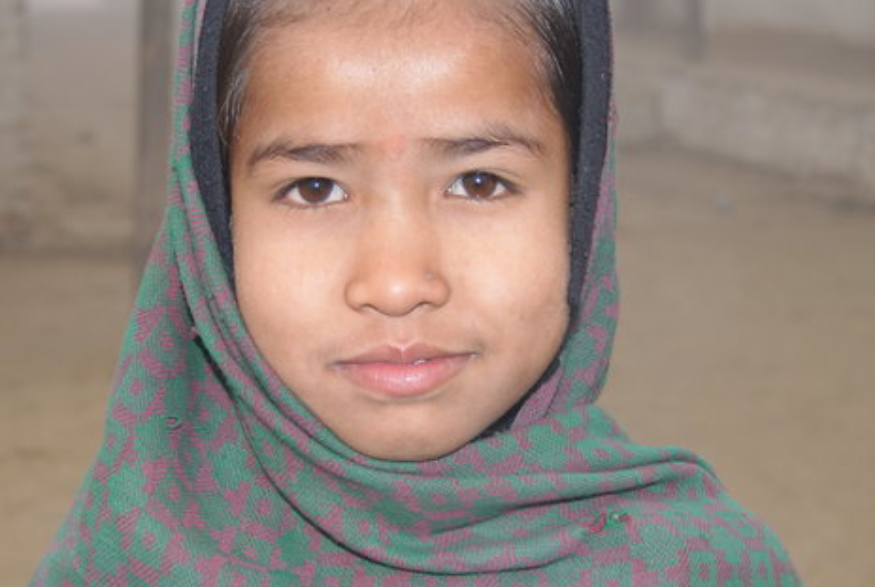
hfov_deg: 23.6
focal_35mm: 86
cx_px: 421
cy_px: 343
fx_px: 2094
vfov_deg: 15.9
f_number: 4
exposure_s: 1/160
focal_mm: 26
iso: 100
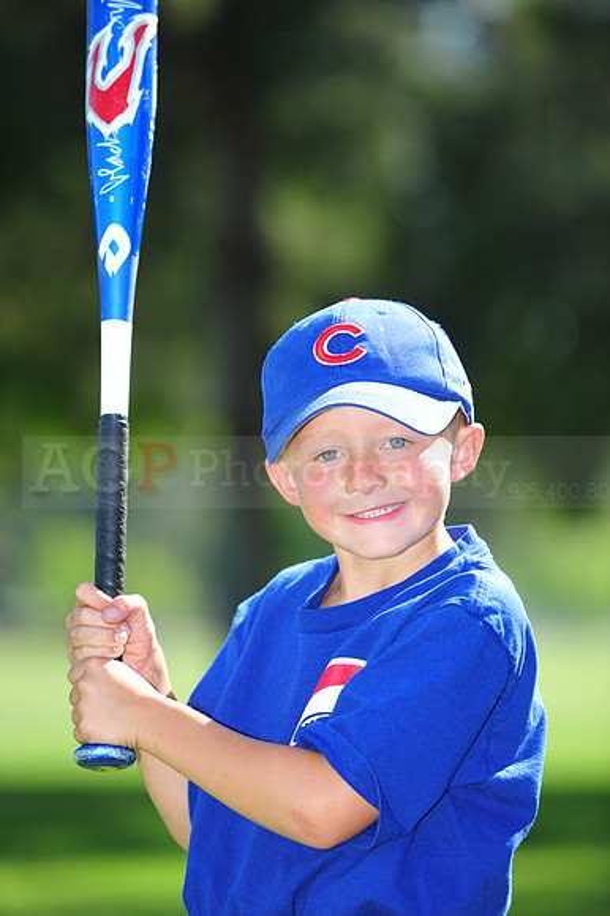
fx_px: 5089
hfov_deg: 6.9
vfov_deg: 10.3
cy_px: 458
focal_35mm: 200
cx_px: 305
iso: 200
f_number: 4.5
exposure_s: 1/500
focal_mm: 200
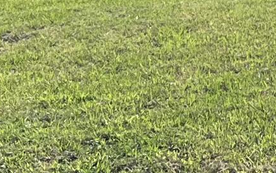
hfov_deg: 10.8
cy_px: -416
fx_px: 1437
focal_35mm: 191
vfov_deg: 6.1
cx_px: 328
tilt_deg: +12.2
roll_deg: +0.4
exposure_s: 1/6173
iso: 50
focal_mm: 5.1
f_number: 1.6
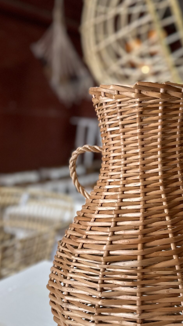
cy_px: 201
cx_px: 140
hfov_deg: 29.2
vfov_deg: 50.1
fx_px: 345
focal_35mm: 40
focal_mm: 6.86
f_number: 1.78
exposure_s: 1/50
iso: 160
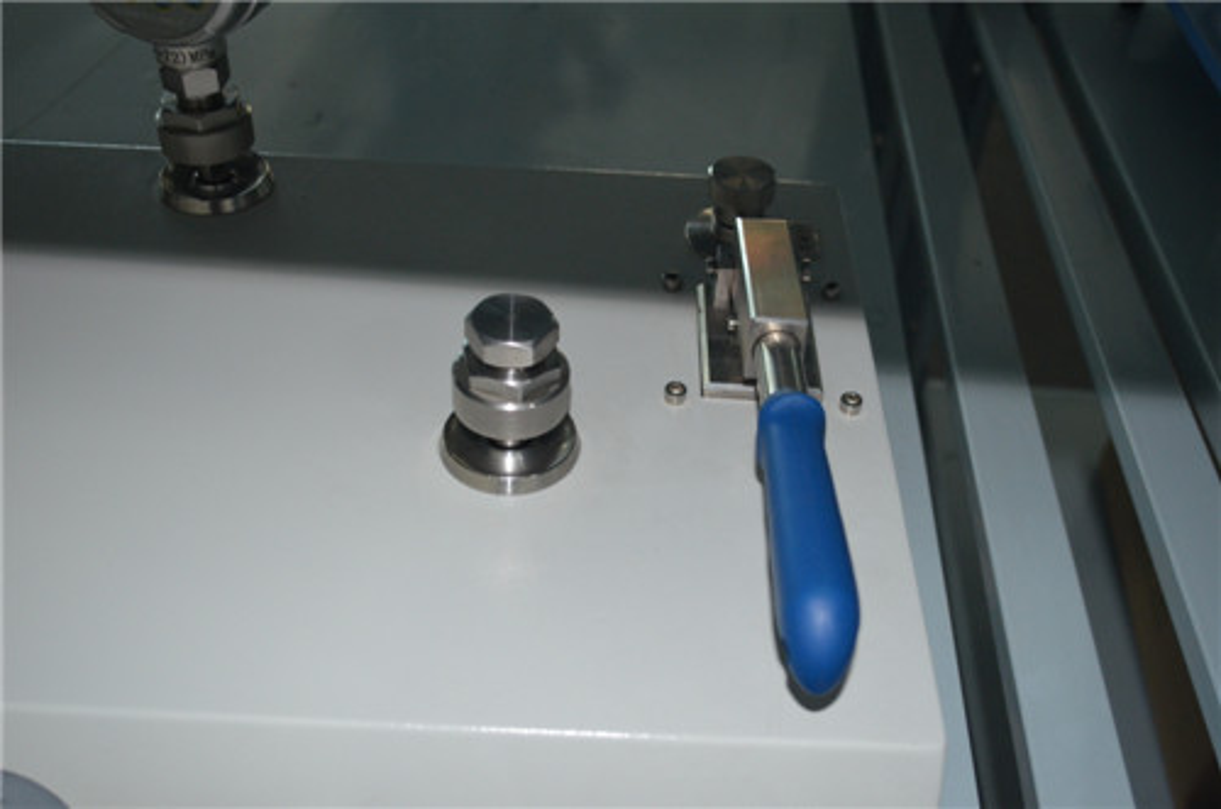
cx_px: 610
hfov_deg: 49.6
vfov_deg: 34.1
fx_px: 1320
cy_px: 404
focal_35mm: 39
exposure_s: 1/60
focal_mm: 26
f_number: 4.2
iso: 1400
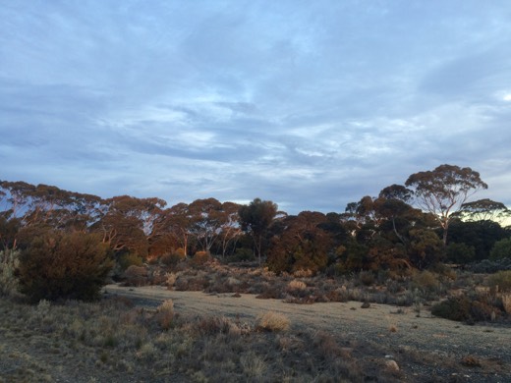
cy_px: 192
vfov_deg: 48.2
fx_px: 428
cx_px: 256
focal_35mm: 29
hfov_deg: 61.7
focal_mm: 4.15
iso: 50
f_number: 2.2
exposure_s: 1/60
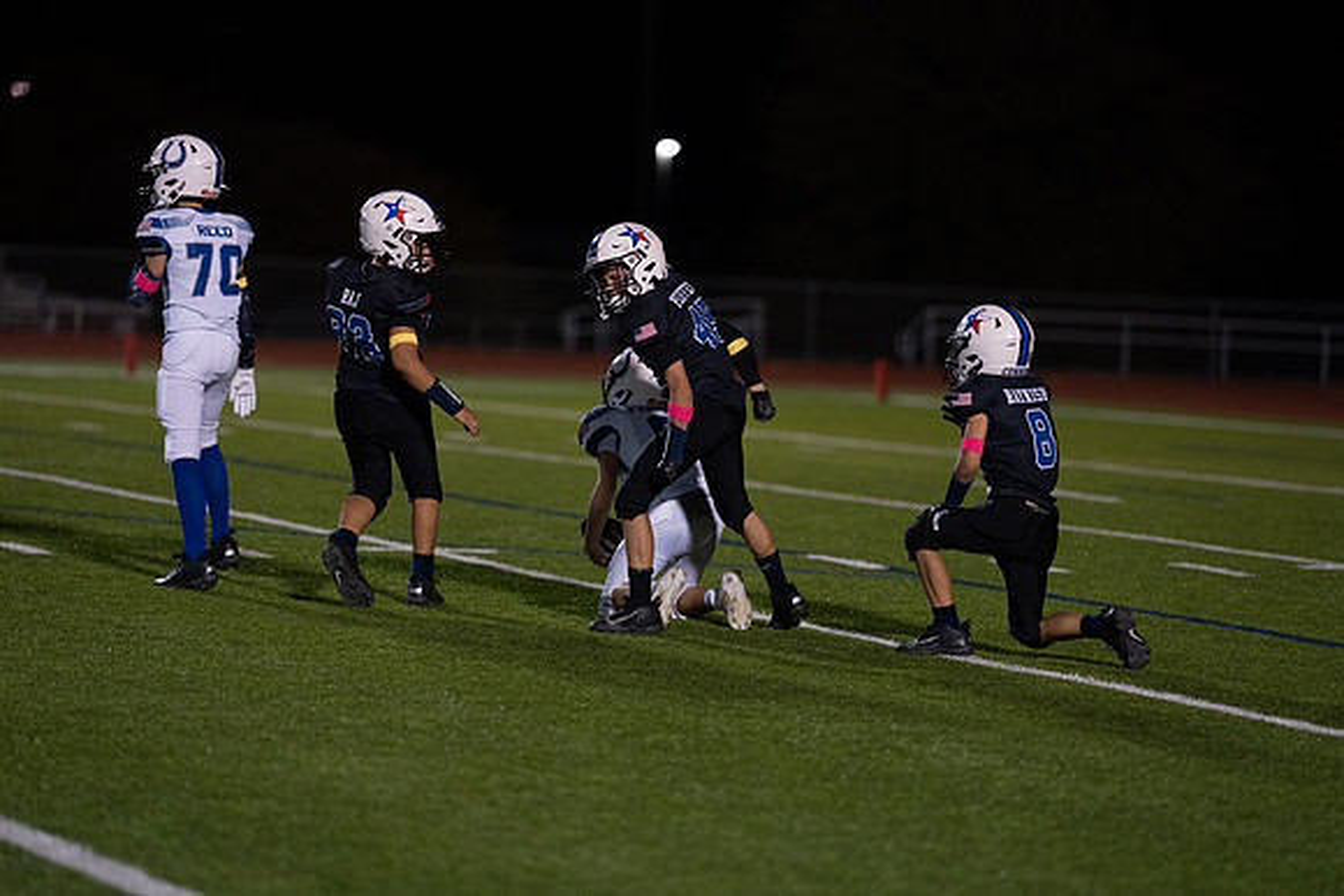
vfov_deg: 10.2
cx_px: 672
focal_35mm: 135
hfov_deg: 15.2
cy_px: 448
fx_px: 5041
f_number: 1.8
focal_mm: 135
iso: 1600
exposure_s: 1/1000
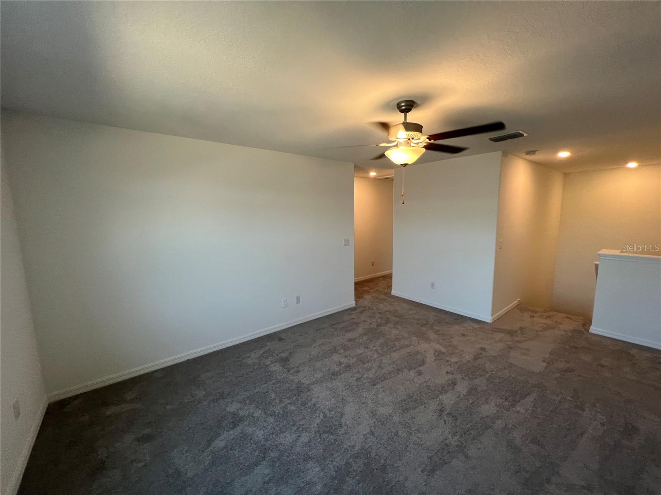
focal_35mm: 13
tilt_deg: -4.5
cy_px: 248
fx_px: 248
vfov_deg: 89.9
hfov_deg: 106.2
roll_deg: -1.7
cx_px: 330
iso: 160
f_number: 1.8
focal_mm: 1.57
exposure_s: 1/120
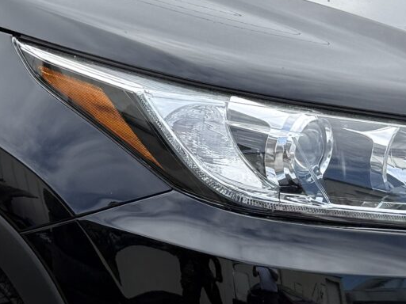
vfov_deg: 12.3
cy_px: 131
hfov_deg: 16.3
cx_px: 74
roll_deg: +0.9
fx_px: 1407
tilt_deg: -14.8
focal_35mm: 120
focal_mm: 6.76
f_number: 1.78
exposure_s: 1/2000
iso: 80
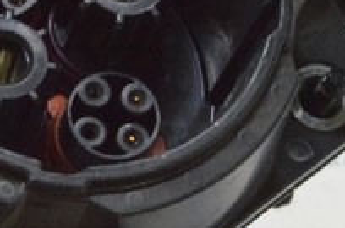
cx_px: 81
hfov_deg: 11.5
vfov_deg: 7.6
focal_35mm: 179
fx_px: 1711
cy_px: -13
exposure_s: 1/20
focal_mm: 38
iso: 6400
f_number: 20
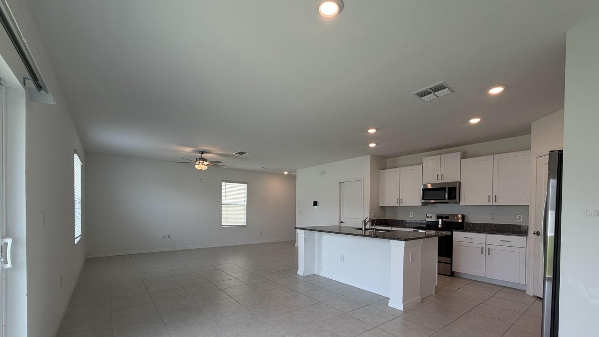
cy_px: 213
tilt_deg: -1.0
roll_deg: +0.0
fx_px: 254
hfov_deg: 99.3
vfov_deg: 66.0
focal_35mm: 16
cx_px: 308
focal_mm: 2.22
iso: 64
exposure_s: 1/120
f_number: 2.2
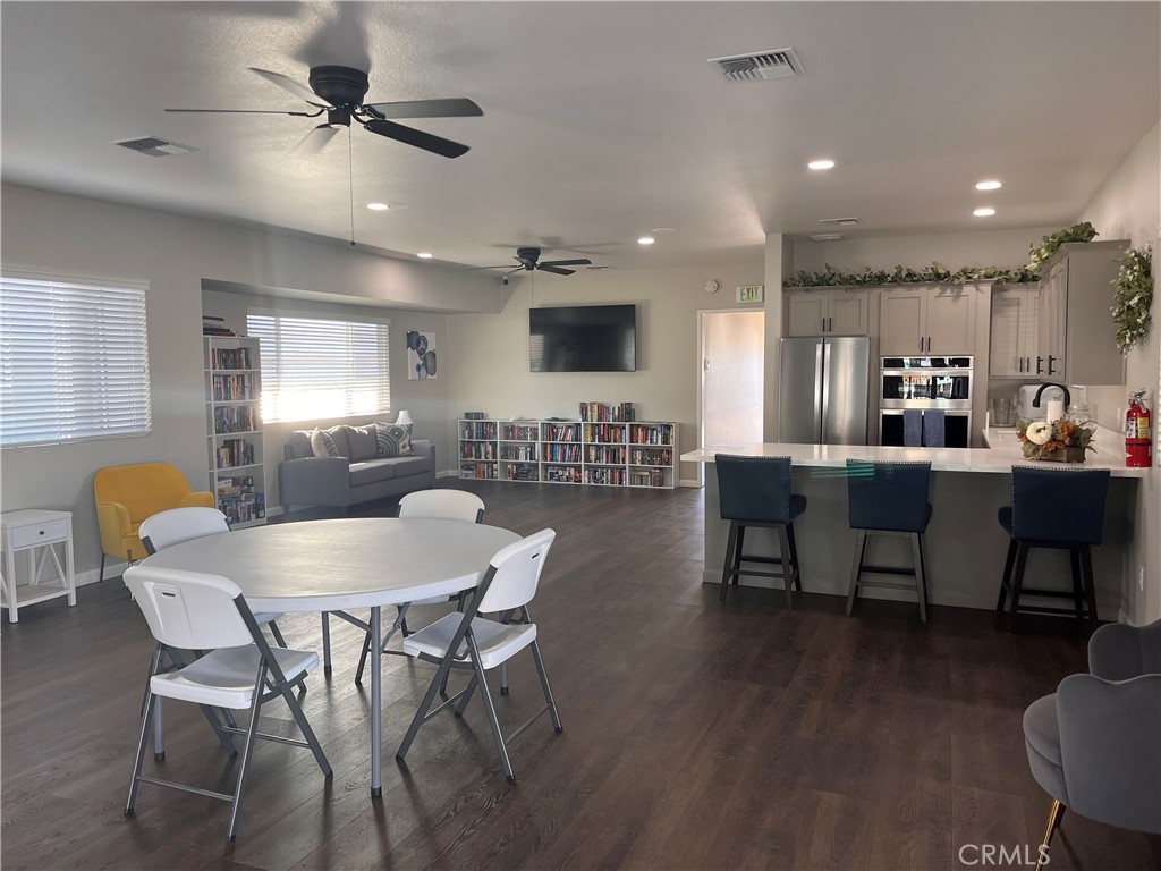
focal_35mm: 26
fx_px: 872
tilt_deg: -4.8
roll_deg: +1.6
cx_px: 580
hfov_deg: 67.3
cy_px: 436
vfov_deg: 53.1
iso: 100
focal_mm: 5.1
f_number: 1.6
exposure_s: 1/120
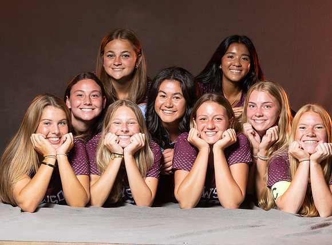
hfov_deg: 15.9
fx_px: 1190
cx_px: 174
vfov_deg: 11.8
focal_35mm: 125
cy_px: 132
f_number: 8
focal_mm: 96
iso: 80
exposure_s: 1/200
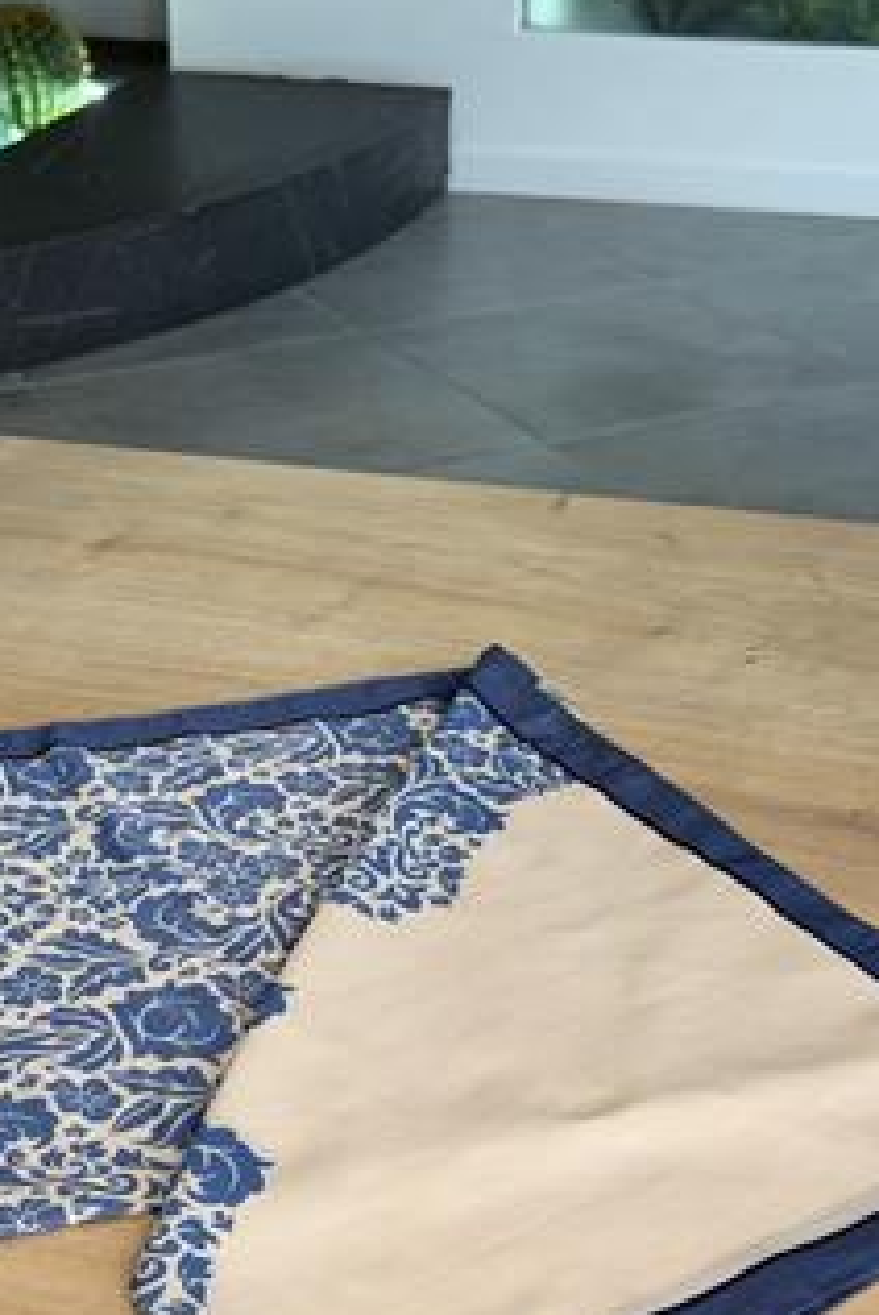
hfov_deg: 20.9
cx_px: 294
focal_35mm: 65
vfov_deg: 30.9
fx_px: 2375
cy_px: 699
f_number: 1.78
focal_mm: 6.76
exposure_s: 1/184
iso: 50
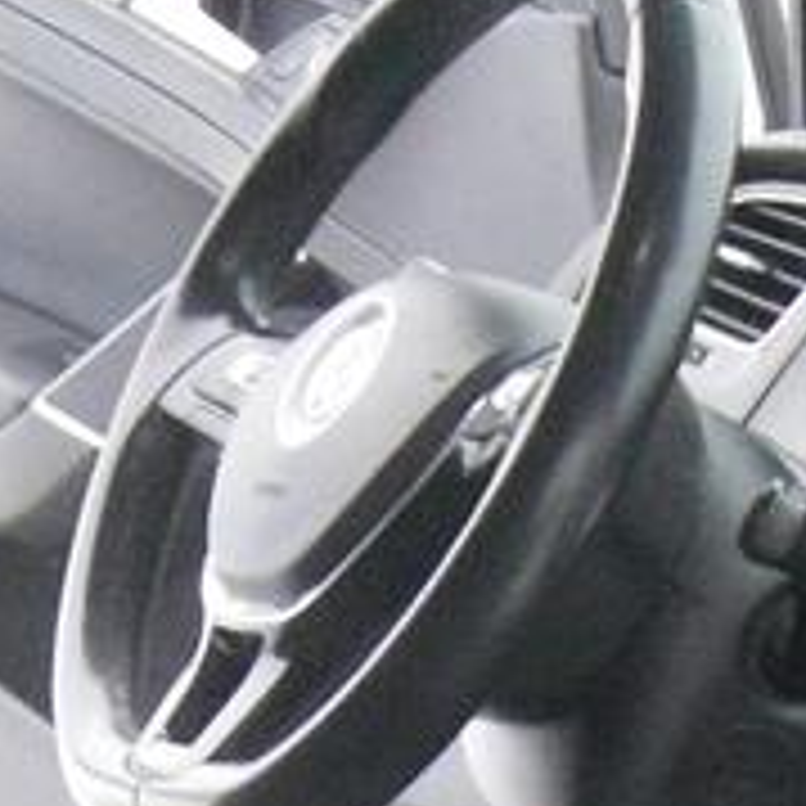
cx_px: 1247
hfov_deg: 7.8
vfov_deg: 7.5
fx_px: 5822
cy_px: 1738
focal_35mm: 221
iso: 400
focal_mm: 6.3
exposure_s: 1/29
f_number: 3.5
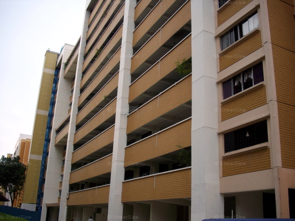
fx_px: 315
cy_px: 110
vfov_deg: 38.6
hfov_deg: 50.2
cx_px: 148
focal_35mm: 37
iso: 80
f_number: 2.8
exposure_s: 1/250
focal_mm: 6.2
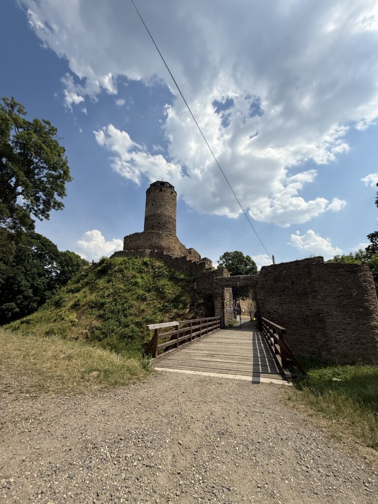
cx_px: 189
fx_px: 204
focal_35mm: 14
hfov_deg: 85.7
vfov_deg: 102.1
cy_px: 252
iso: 50
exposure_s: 1/3289
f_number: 2.2
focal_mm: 2.22
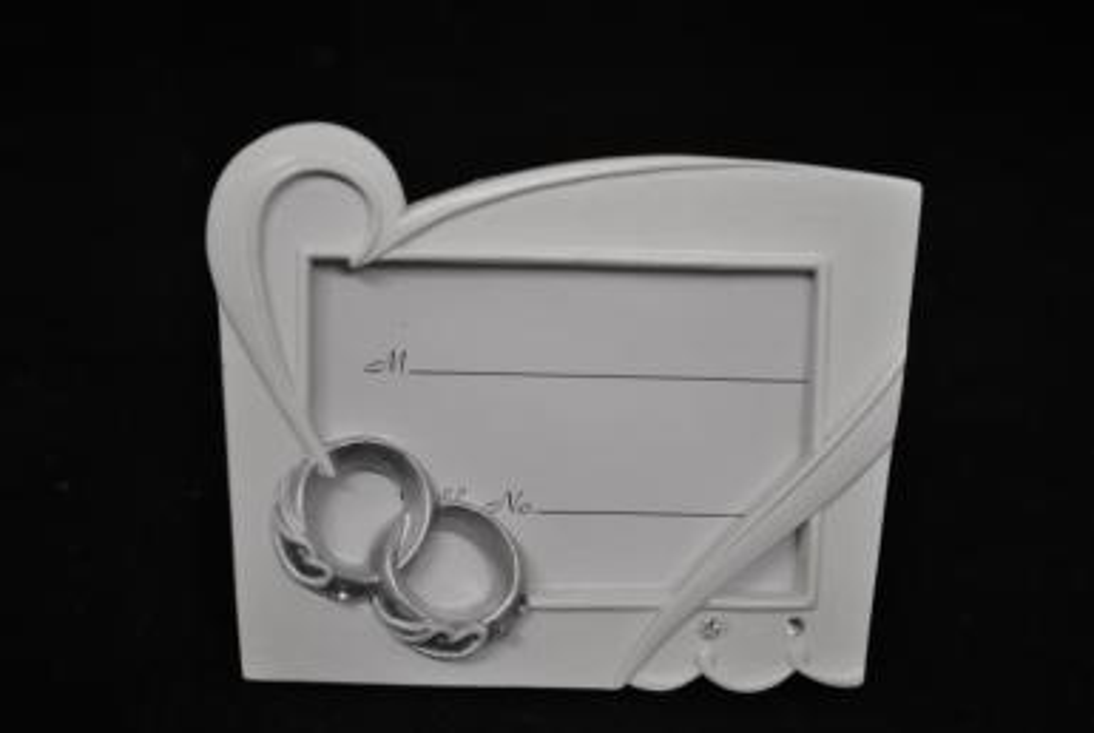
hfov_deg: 24.6
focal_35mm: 82
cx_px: 547
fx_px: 2511
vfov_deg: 16.6
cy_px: 366
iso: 400
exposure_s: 1/30
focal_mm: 55
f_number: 5.6
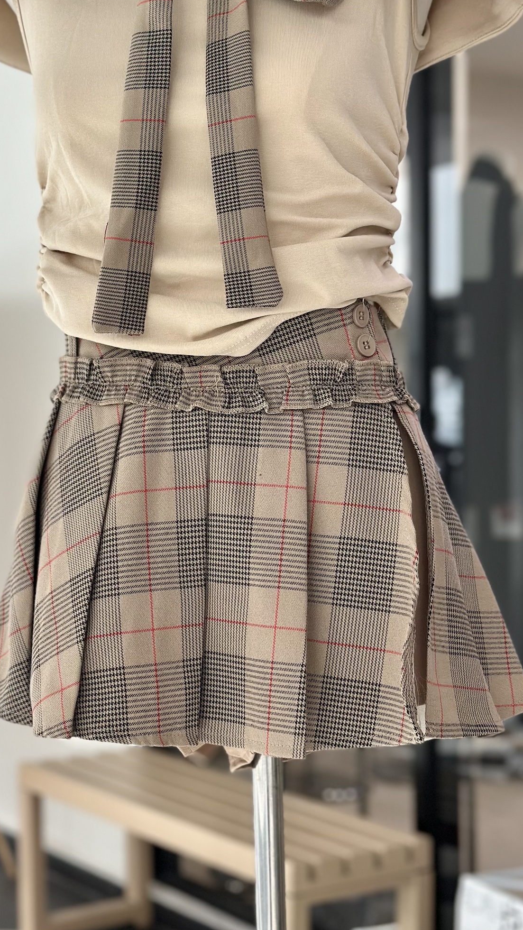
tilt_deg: -1.5
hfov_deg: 18.8
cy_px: 494
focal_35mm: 64
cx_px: 256
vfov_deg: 32.8
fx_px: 1578
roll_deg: +0.2
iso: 125
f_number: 1.78
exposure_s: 1/84
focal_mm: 6.86
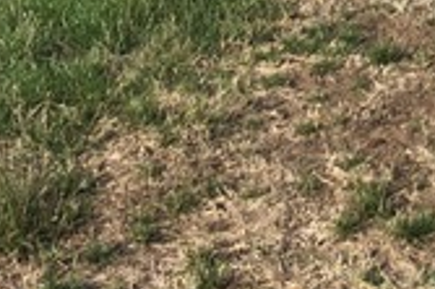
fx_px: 1388
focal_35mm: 115
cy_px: -319
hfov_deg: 17.5
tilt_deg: -6.8
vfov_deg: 10.7
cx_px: 401
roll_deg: +1.2
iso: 20
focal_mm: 3.99
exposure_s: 1/2183
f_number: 1.8
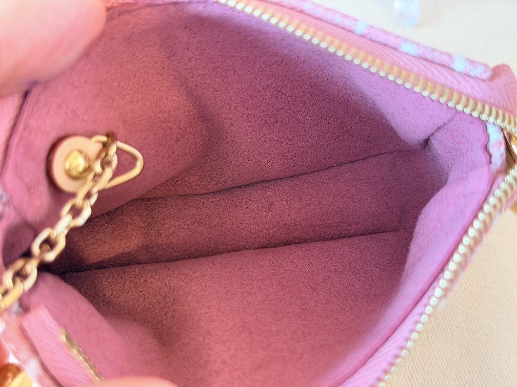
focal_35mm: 48
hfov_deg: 39.7
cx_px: 258
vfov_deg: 30.3
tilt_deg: -55.7
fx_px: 717
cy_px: 194
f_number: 1.78
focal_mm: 6.76
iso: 320
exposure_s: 1/33
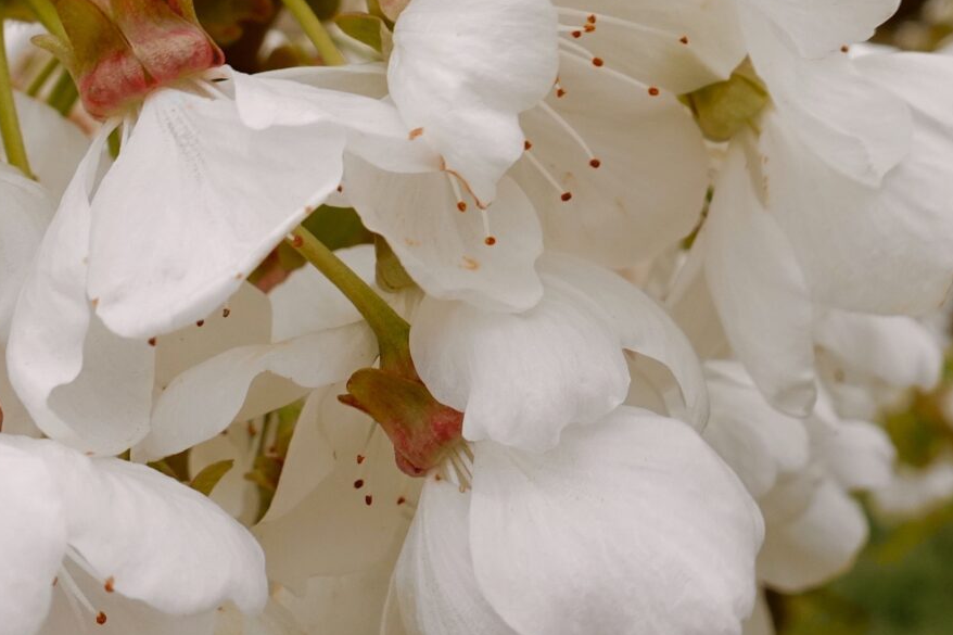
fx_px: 1853
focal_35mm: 70
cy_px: -23
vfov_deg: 18.8
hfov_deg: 27.7
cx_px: 874
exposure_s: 1/125
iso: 125
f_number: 5.6
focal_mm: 8.8
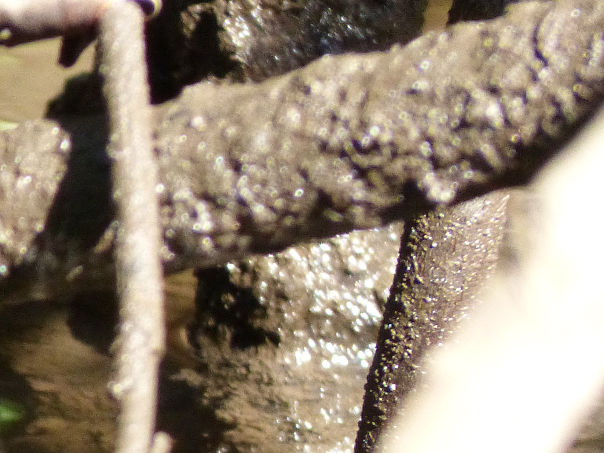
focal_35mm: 1949
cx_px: -309
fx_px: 34004
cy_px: 727
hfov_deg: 1.0
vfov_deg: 0.8
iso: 400
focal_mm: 108
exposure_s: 1/250
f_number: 5.2
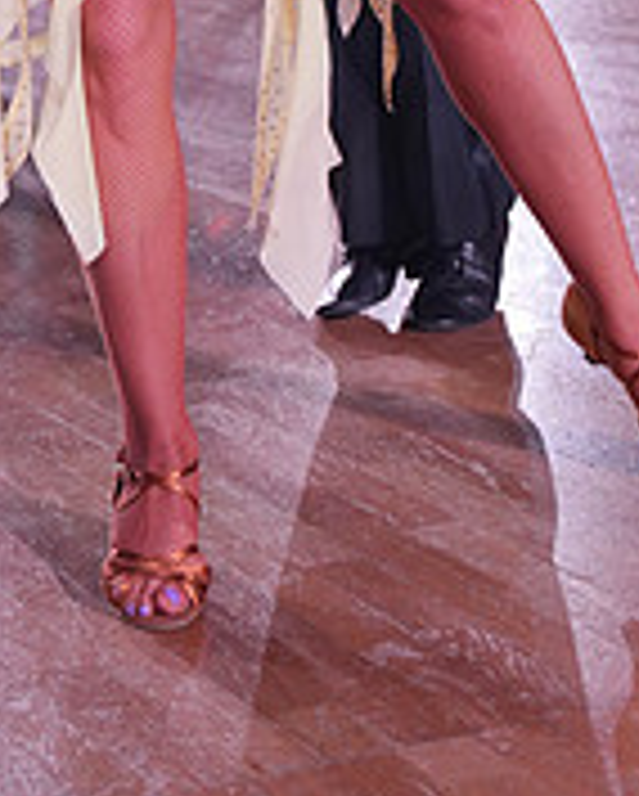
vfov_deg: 13.3
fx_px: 3186
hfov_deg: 11.4
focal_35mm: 135
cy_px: -450
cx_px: 214
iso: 2000
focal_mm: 44
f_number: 4
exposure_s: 1/500
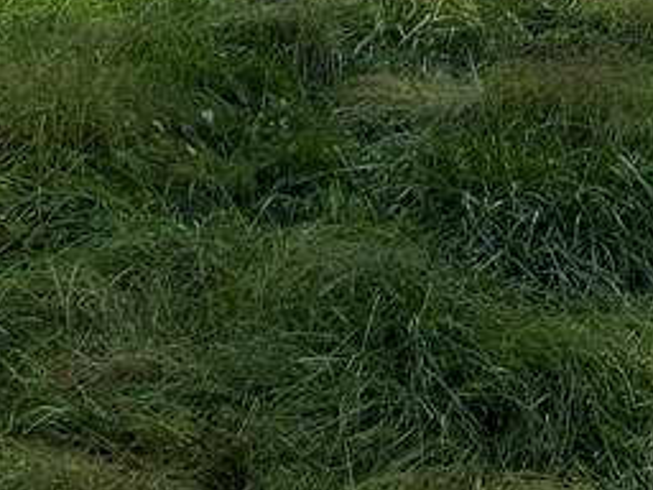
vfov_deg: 12.7
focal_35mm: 104
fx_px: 1962
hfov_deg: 18.8
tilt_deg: +4.7
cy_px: -447
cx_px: 480
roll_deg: +1.9
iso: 50
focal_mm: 5.1
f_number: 1.6
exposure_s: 1/2899
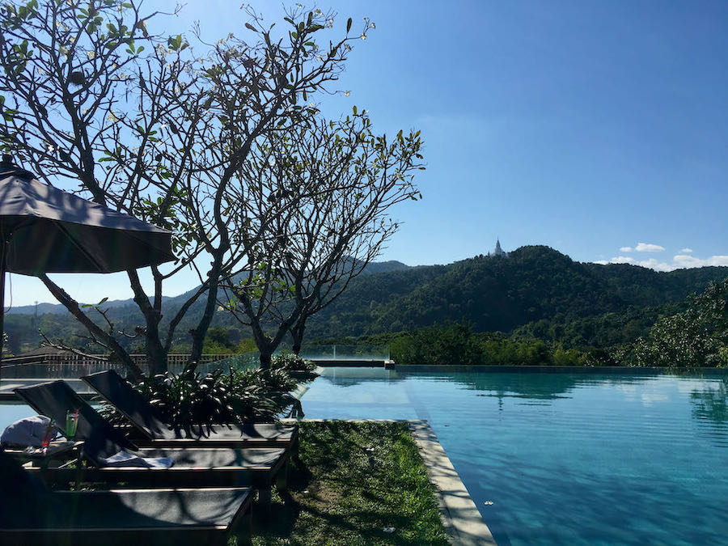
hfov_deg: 61.7
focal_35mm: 29
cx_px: 364
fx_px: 610
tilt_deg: +5.5
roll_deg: -0.3
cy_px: 273
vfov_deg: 48.2
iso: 25
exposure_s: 1/2747
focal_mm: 4.15
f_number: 2.2
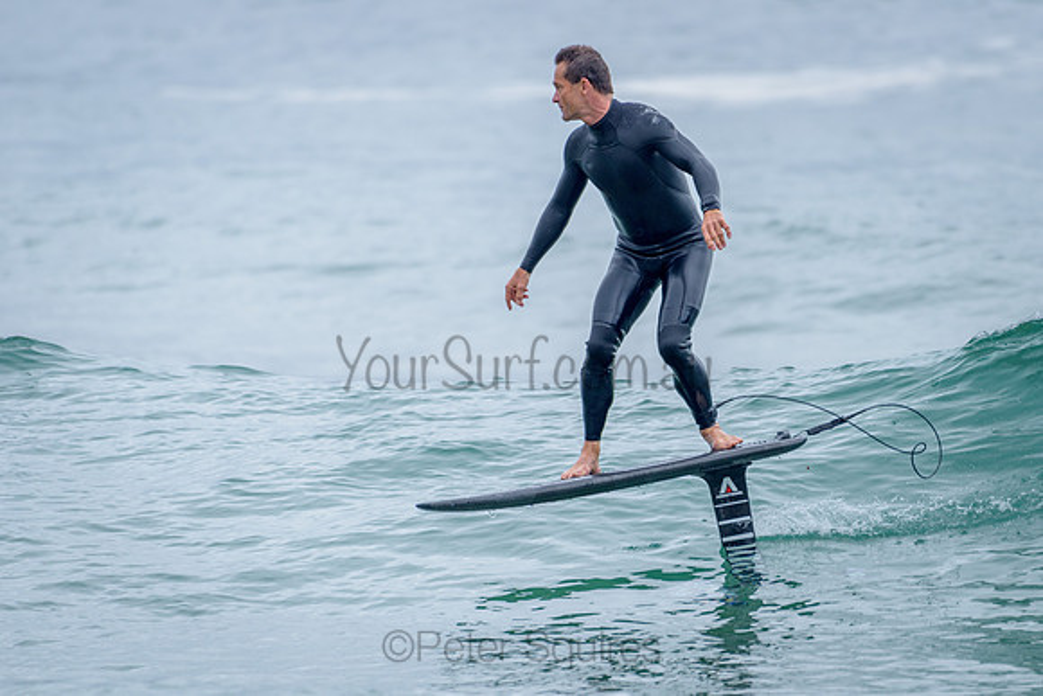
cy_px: 357
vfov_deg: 2.2
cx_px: 618
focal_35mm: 613
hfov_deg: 3.4
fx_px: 17770
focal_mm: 500
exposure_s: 1/1250
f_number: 5.6
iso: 280
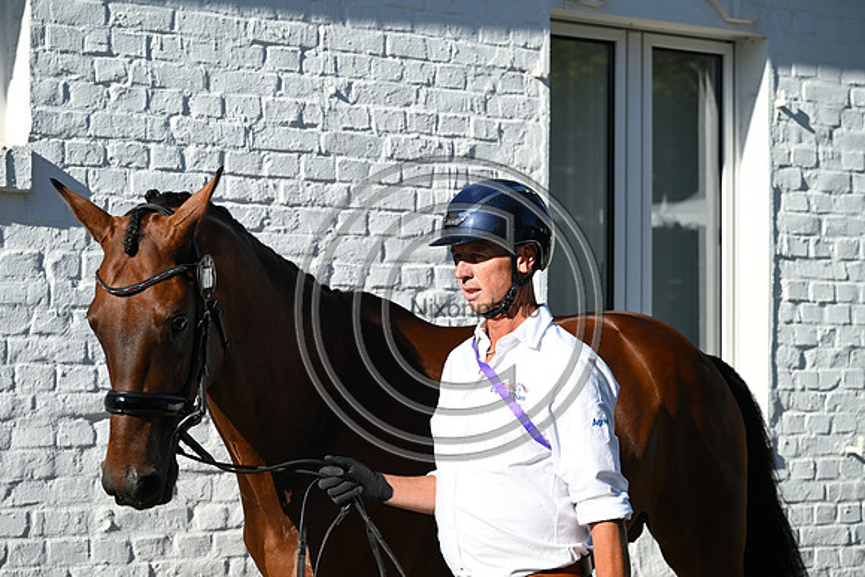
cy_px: 288
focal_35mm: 93
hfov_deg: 21.9
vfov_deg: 14.7
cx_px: 432
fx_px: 2235
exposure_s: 1/1600
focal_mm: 93
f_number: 5.6
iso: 360
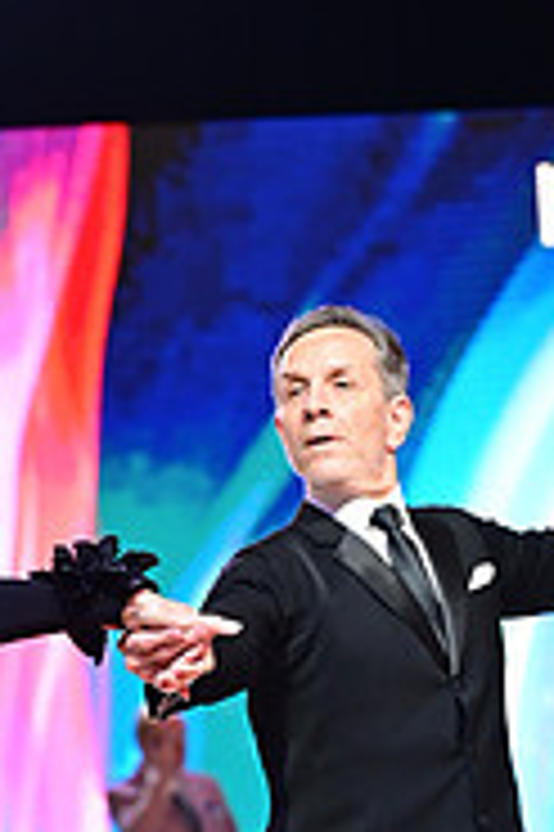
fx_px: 5064
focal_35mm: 219
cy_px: 1138
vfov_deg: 9.2
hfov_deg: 6.3
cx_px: 117
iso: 1600
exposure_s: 1/400
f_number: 2.8
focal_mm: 70
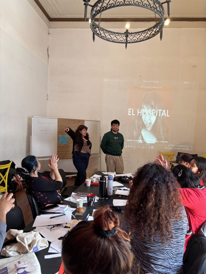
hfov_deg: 53.1
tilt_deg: -1.6
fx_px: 206
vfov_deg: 67.3
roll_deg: -3.0
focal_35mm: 26
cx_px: 103
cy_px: 137
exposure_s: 1/60
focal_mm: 5.96
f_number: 1.6
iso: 80
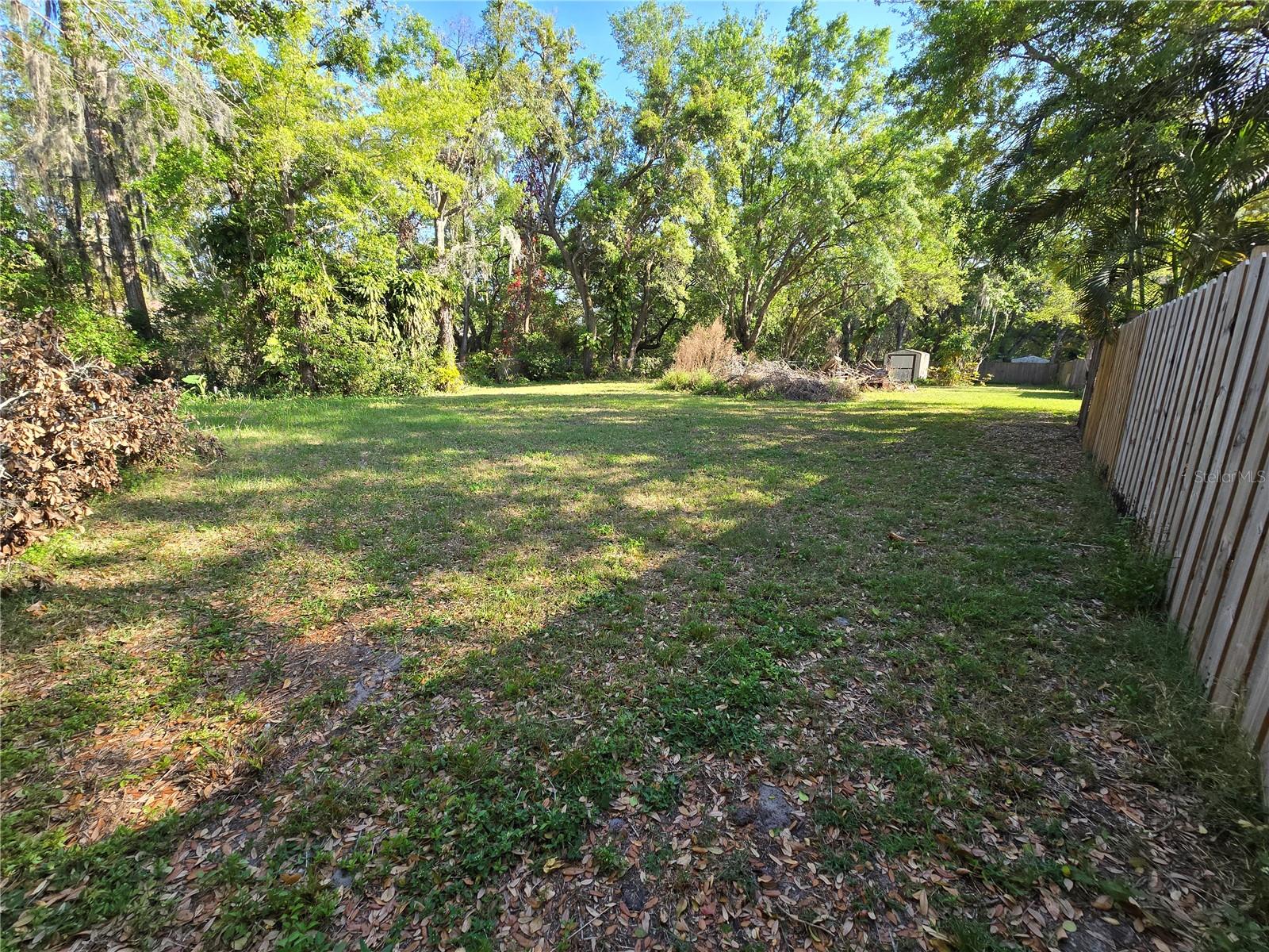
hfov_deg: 106.2
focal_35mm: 13
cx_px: 634
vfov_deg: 89.9
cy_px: 476
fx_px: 477
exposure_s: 1/340
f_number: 2.2
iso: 50
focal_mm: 2.2
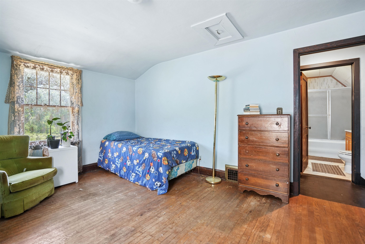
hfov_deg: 96.7
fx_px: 162
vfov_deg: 73.7
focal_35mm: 16
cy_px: 122
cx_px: 182
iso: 400
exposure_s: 1/15
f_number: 4
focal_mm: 16
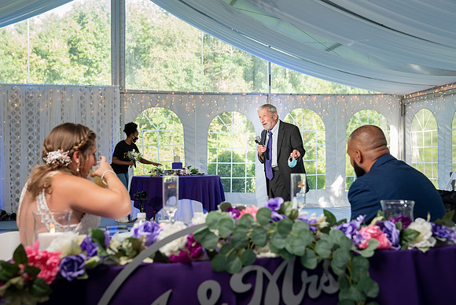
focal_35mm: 44
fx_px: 563
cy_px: 152
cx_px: 227
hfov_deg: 44.1
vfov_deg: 30.3
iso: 640
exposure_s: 1/200
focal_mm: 44
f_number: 4
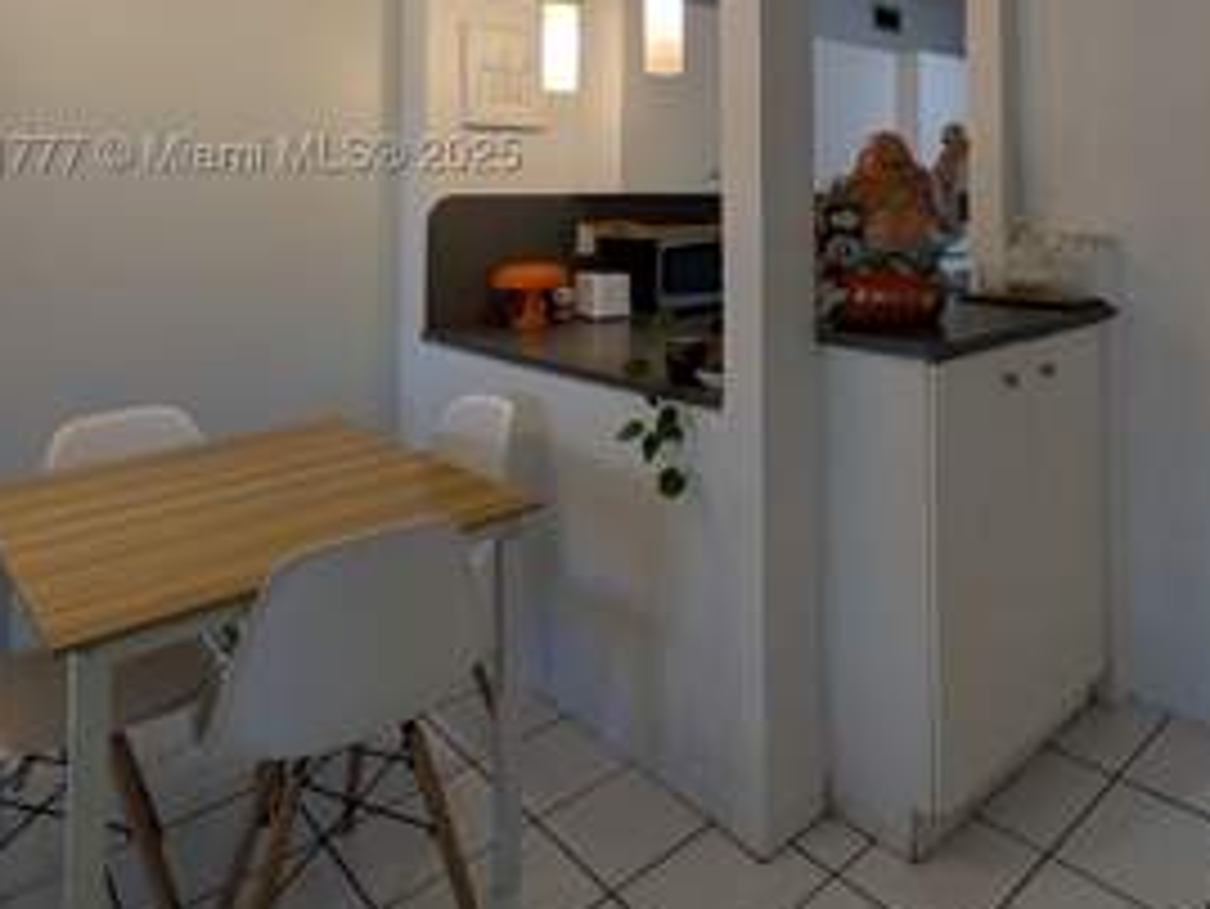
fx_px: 874
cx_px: 918
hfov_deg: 64.9
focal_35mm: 25
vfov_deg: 51.0
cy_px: 162
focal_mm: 1.83
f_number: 2.2
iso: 56
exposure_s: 1/60
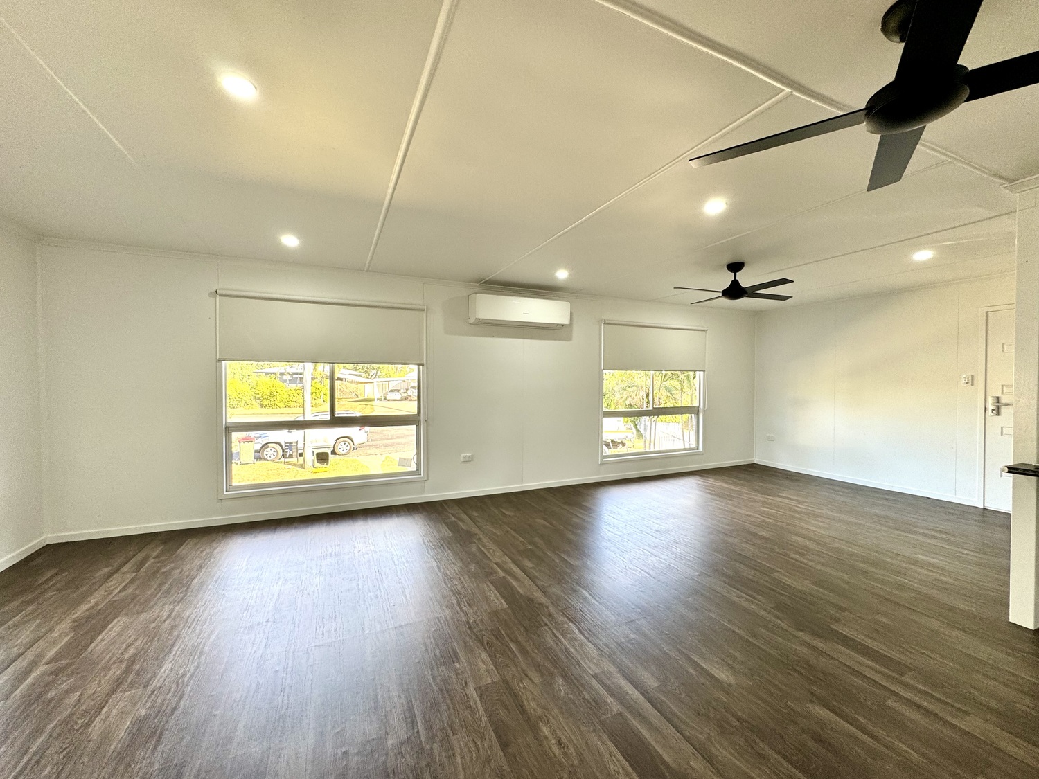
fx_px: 420
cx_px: 520
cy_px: 390
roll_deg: +1.6
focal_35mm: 14
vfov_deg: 85.7
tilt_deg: -1.1
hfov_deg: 102.1
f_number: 2.2
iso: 64
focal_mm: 2.22
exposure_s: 1/100
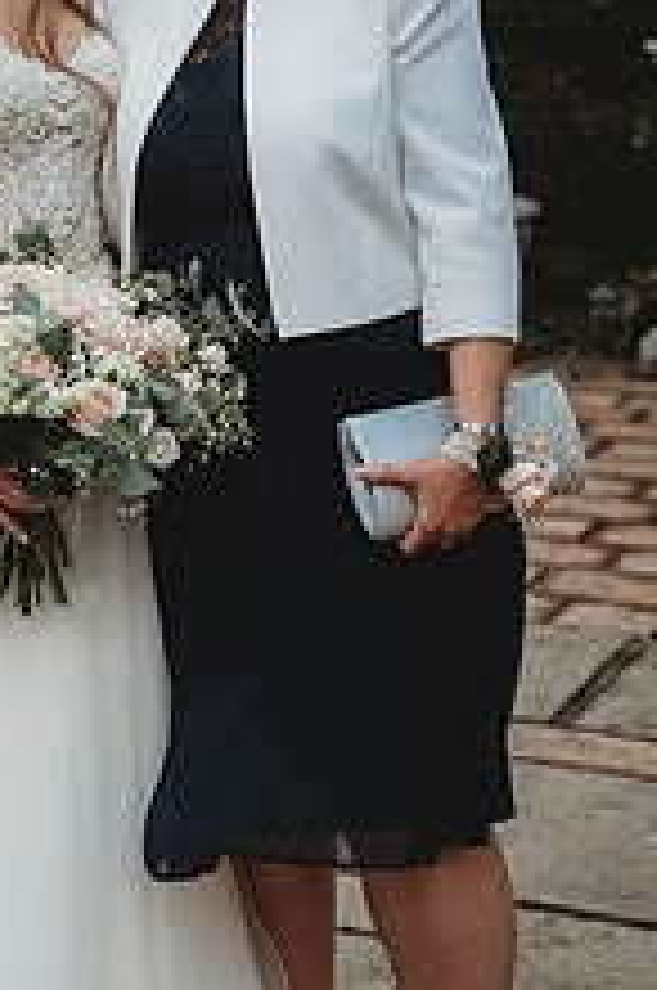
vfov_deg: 21.3
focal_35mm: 96
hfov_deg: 14.0
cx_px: -2
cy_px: 428
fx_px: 2636
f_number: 2.8
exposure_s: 1/250
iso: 100
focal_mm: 47
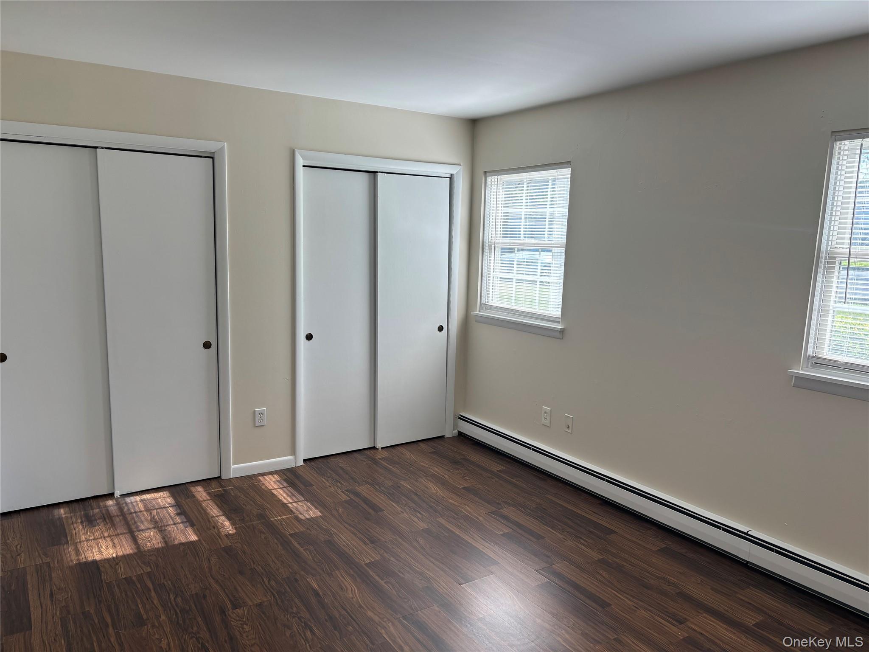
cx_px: 434
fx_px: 653
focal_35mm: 26
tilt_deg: -8.9
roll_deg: -1.1
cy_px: 326
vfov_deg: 53.1
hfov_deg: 67.3
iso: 40
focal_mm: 5.96
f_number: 1.6
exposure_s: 1/121
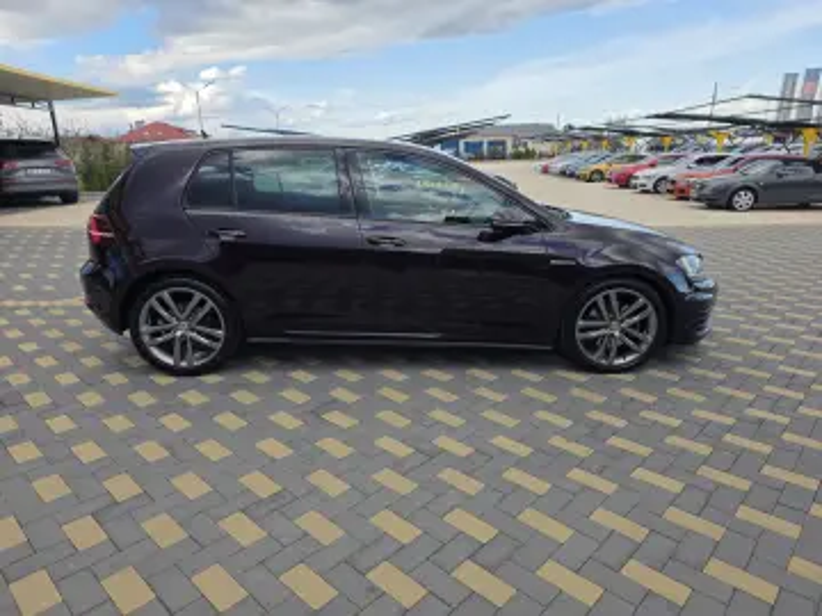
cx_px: 411
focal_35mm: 23
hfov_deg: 73.9
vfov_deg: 58.9
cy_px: 308
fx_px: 546
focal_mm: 6.25
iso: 80
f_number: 1.7
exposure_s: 1/2314
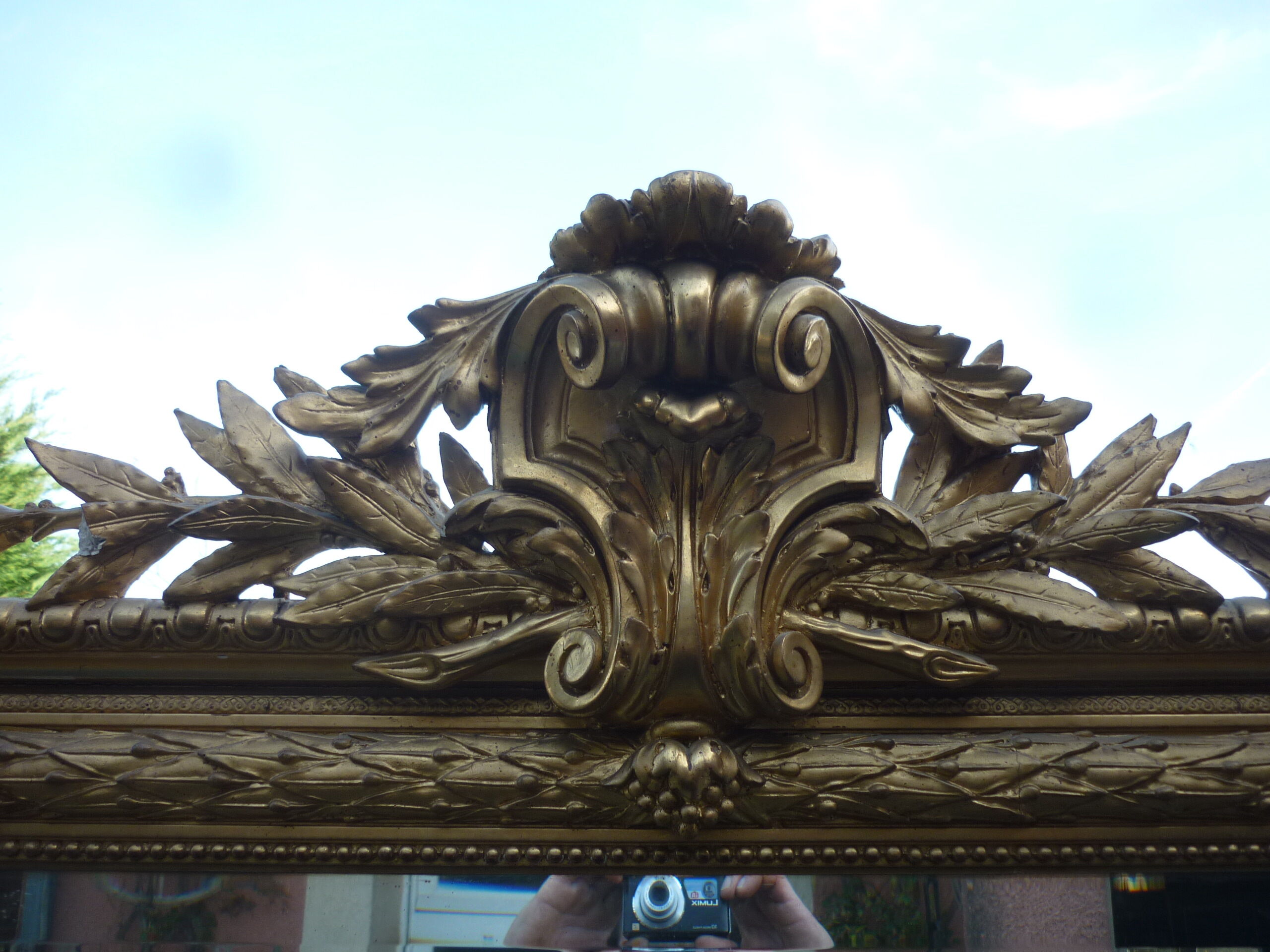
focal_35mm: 33
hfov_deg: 55.4
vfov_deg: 42.9
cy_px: 476
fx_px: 1211
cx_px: 635
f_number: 2.8
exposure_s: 1/160
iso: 80
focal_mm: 5.5
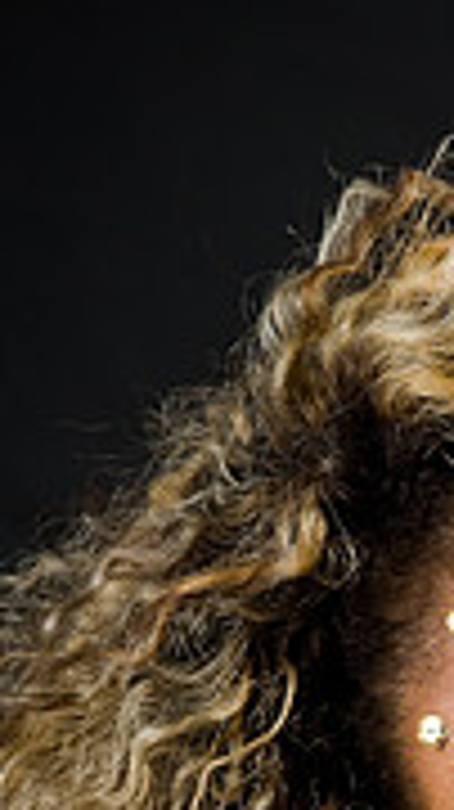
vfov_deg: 4.7
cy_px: 878
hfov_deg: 2.6
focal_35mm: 459
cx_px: 600
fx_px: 9842
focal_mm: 175
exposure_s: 1/125
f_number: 5.6
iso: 200
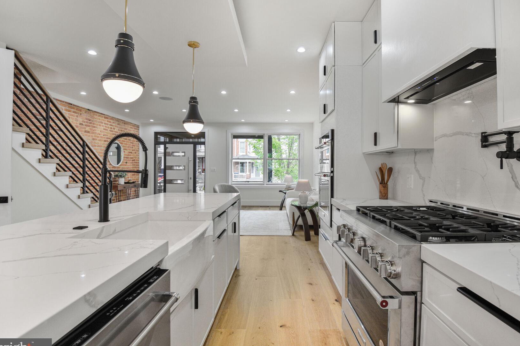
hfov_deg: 93.2
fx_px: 246
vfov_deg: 70.4
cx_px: 268
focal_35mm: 17
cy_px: 174
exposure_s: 1/5
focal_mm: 16
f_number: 8
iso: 400
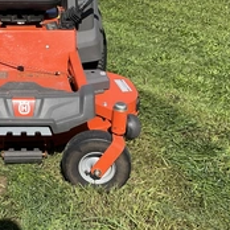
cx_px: -4
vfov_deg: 28.8
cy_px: 66
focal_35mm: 59
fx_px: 444
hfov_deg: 27.3
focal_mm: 3
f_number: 1.8
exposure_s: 1/1342
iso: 25
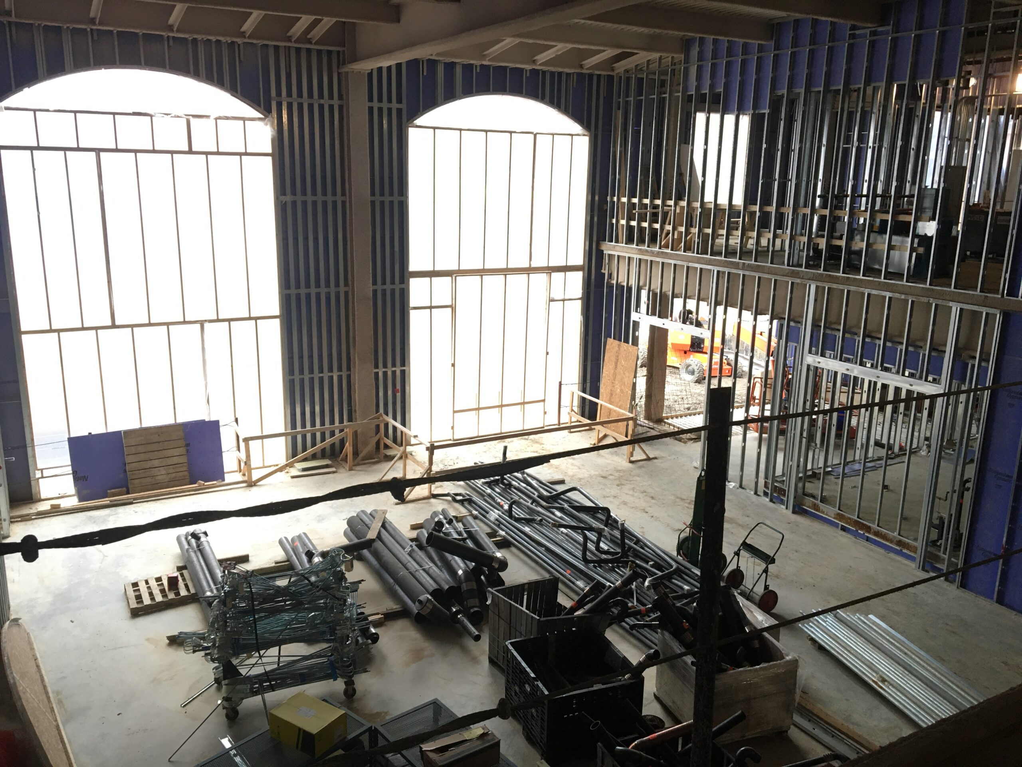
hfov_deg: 61.7
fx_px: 856
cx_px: 511
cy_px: 384
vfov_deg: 48.2
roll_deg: -0.8
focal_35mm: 29
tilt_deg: -13.8
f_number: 2.2
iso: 100
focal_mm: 4.15
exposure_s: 1/30
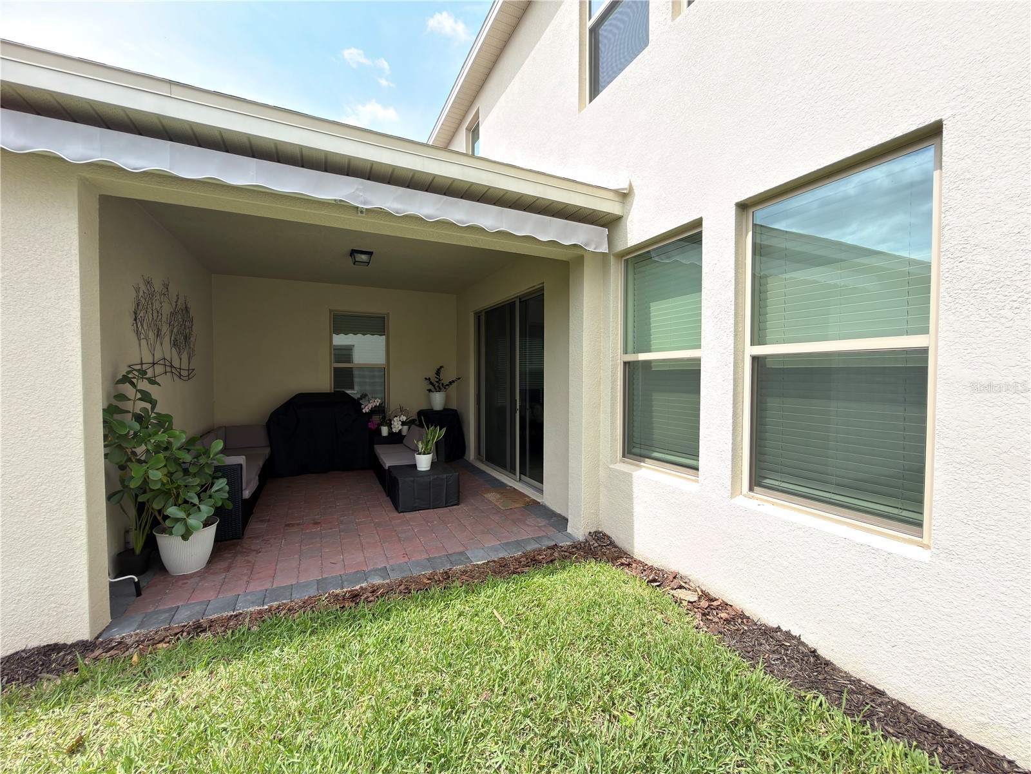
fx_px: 417
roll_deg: +0.1
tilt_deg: -2.1
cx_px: 516
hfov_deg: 102.1
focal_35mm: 14
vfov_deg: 85.7
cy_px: 387
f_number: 2.2
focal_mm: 2.22
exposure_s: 1/153
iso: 50
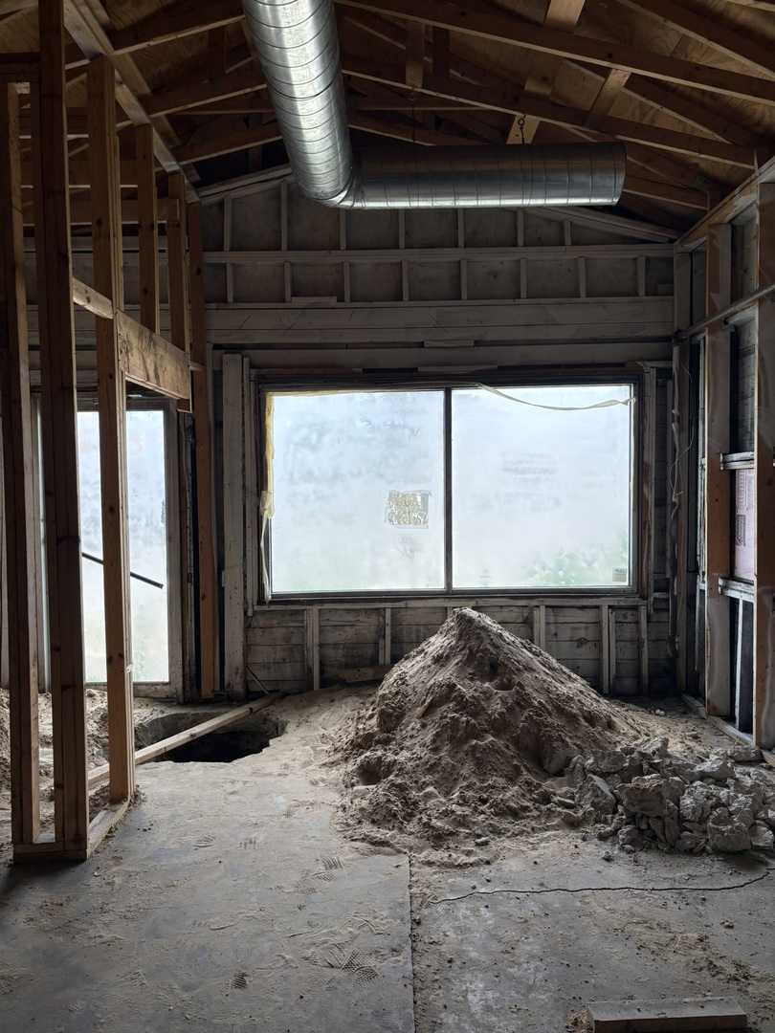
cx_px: 388
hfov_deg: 53.1
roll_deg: +2.1
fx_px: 776
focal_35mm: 26
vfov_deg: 67.3
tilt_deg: -1.1
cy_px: 516
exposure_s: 1/472
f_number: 1.6
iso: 64
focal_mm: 5.96
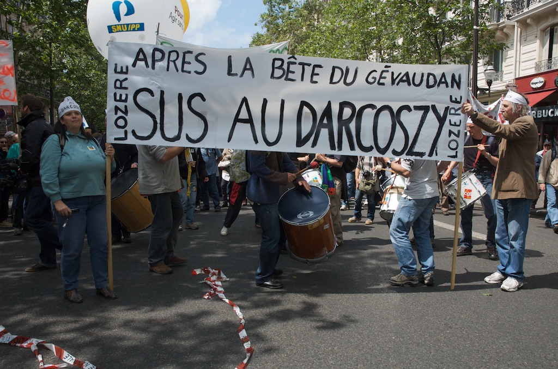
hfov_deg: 67.5
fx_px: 417
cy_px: 184
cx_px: 279
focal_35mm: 27
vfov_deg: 47.7
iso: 200
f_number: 8
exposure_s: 1/250
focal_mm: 18
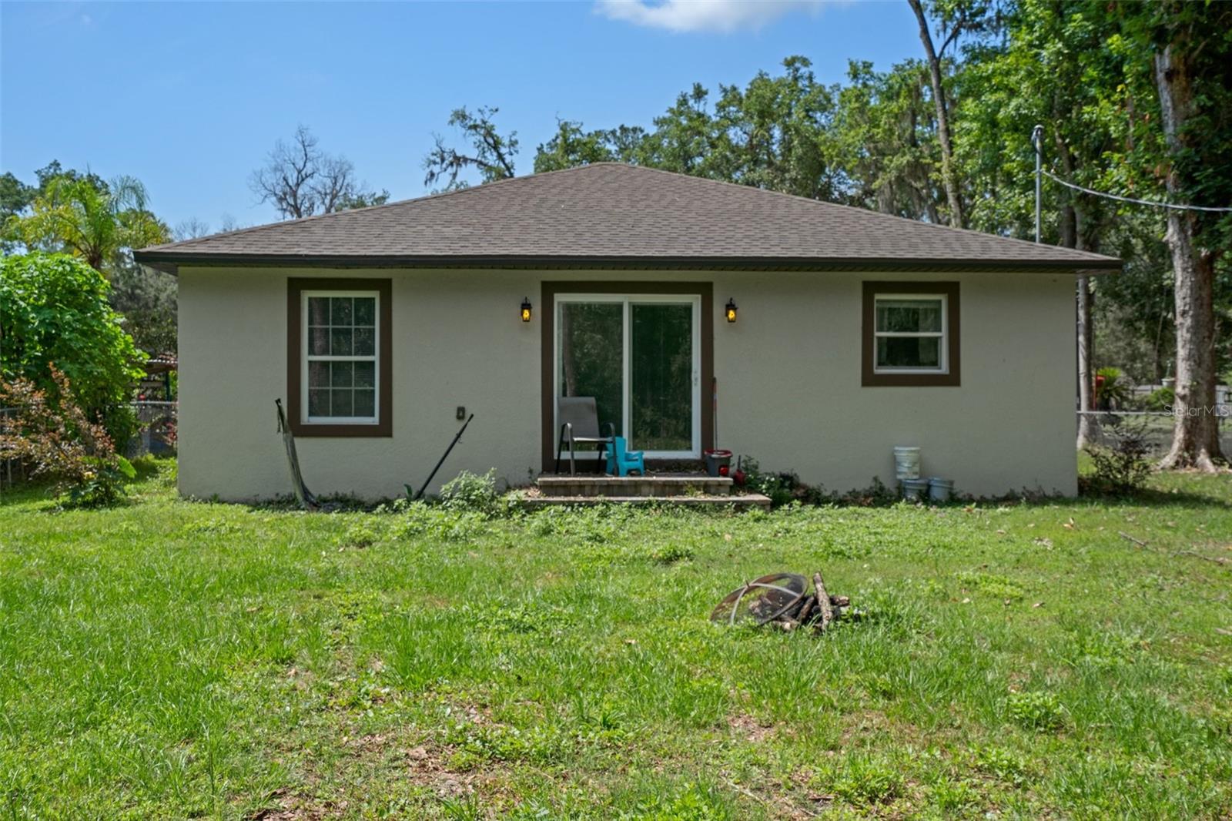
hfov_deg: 55.8
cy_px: 410
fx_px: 1163
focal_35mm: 34
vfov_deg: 38.9
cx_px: 616
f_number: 8
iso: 400
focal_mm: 34
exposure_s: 1/250
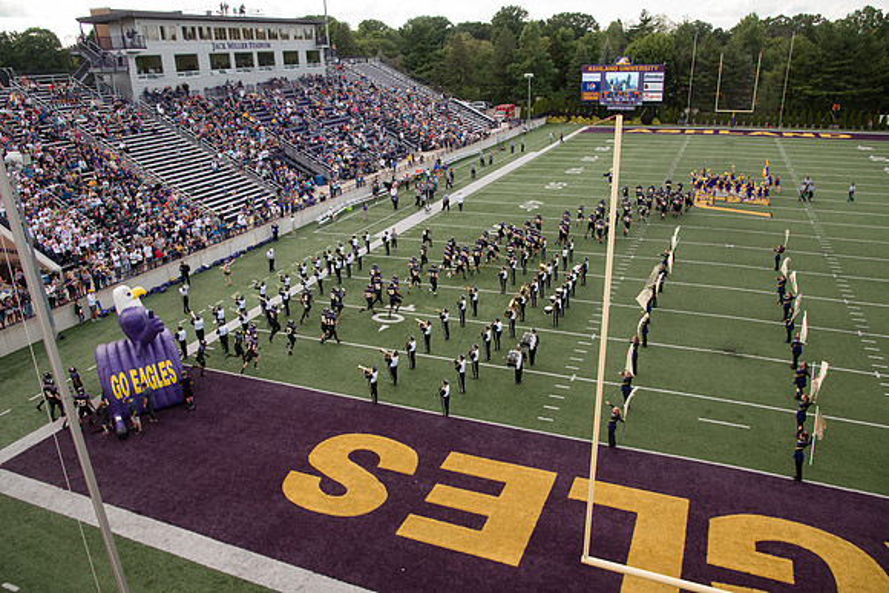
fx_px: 593
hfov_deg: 73.7
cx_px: 444
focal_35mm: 24
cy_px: 296
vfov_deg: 53.2
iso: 640
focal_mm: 24
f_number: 6.3
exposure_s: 1/640
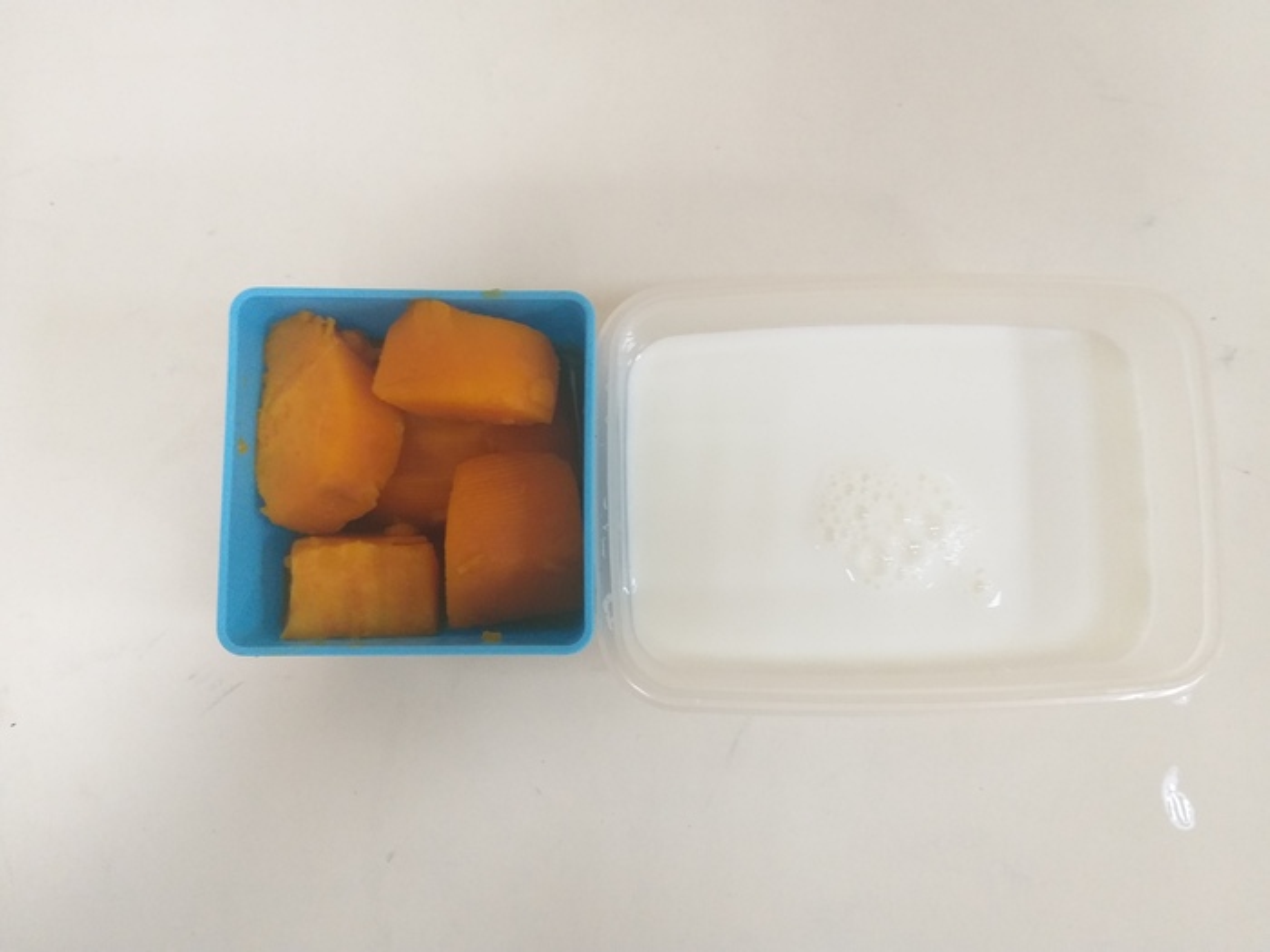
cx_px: 635
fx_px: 954
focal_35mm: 26
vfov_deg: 53.1
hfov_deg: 67.3
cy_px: 476
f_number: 1.7
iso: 160
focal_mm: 3.93
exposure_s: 1/60
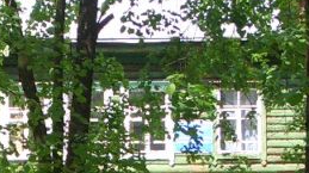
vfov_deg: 7.9
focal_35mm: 151
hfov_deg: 13.9
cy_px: 230
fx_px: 1236
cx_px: -30
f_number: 4.3
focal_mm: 5.8
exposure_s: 1/100
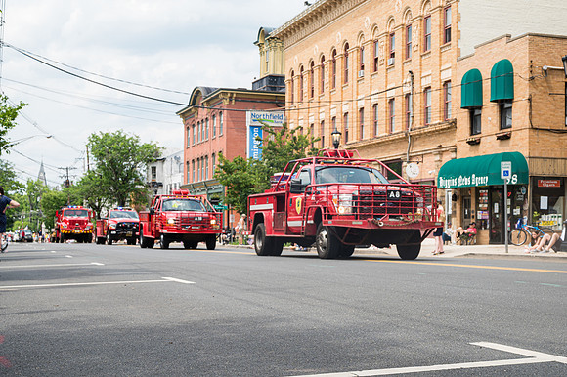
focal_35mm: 53
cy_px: 188
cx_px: 284
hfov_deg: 37.5
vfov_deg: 25.5
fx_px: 834
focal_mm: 53
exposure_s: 1/100
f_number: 10
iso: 100
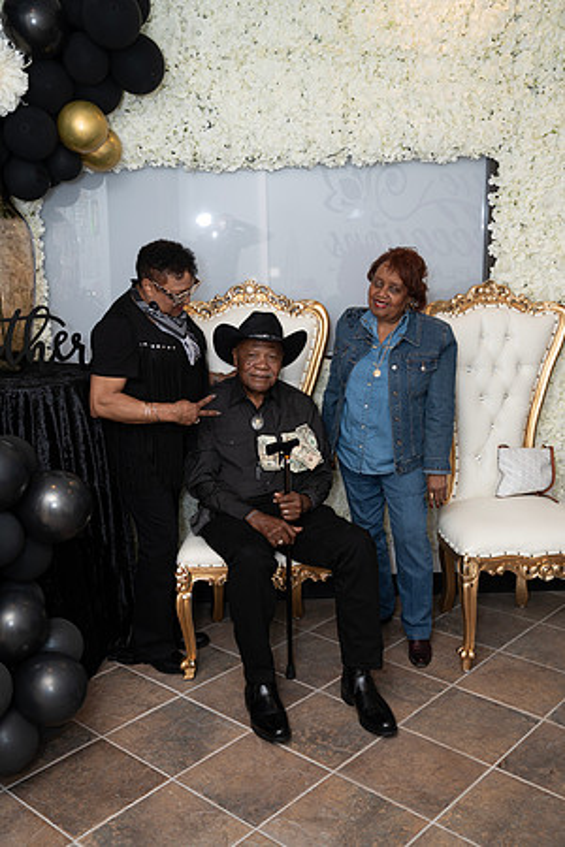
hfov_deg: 35.9
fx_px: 871
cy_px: 424
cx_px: 282
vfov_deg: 51.9
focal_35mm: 37
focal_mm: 37
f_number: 4
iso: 200
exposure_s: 1/125
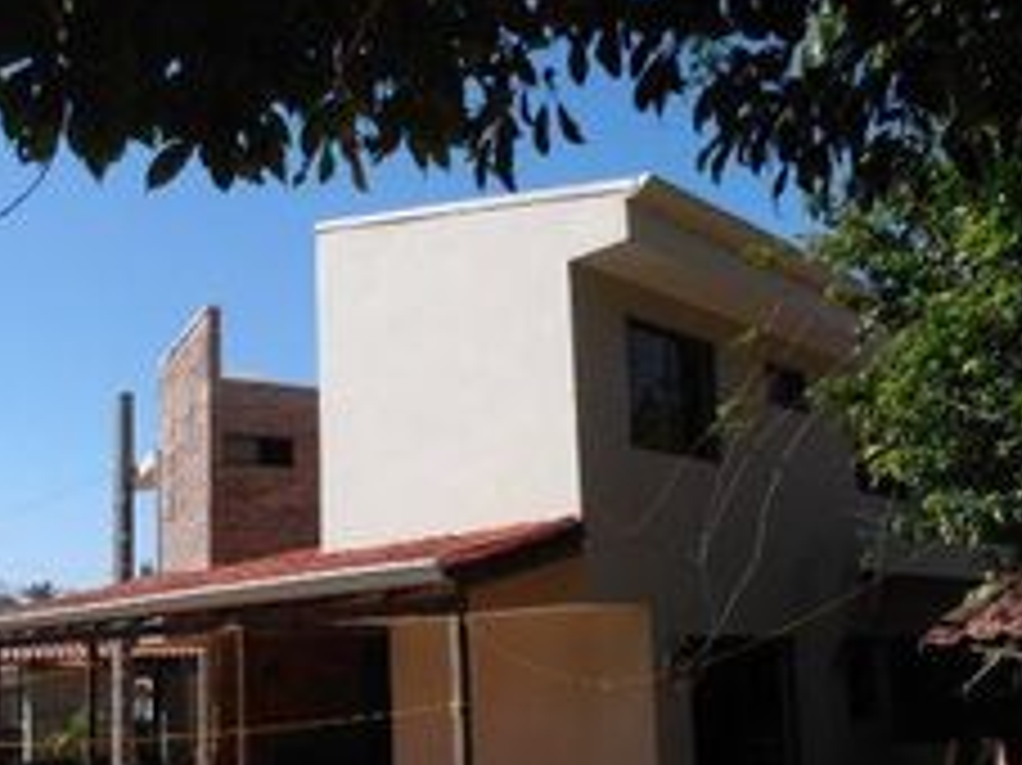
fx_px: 1092
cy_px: 536
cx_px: 419
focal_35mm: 37
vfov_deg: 38.0
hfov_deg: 49.9
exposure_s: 1/1600
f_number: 3
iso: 80
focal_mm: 4.2
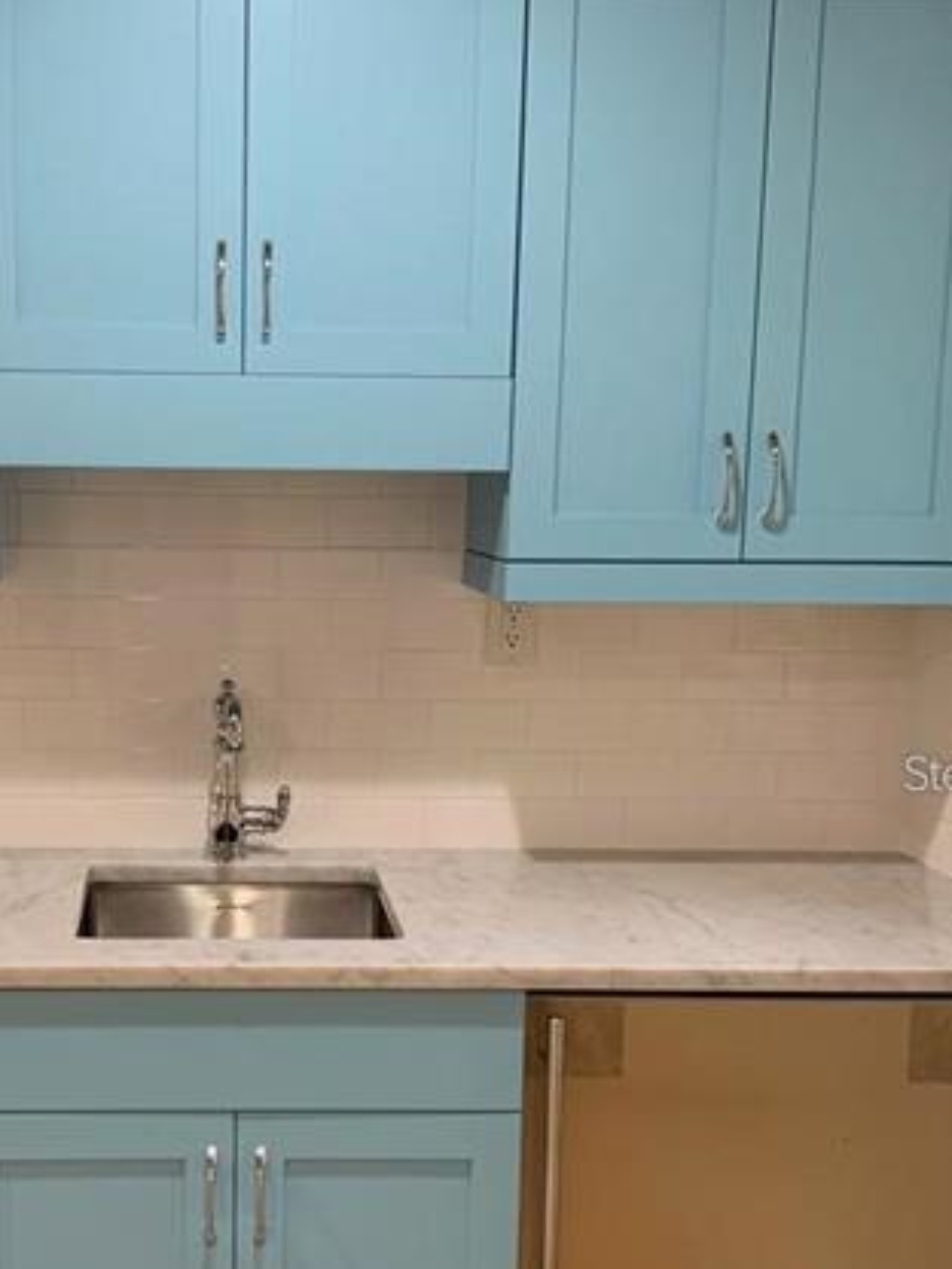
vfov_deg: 39.5
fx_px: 1760
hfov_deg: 29.8
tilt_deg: -9.3
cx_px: 241
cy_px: 772
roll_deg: -0.9
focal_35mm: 48
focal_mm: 4.25
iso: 160
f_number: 1.8
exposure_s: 1/60
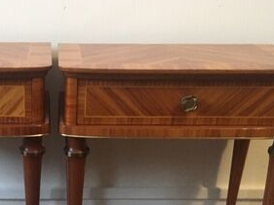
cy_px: 210
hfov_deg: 28.7
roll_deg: -0.8
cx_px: 54
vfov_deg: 21.4
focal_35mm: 66
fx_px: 523
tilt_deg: -27.1
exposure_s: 1/17
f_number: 2.2
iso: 200
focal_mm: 4.15
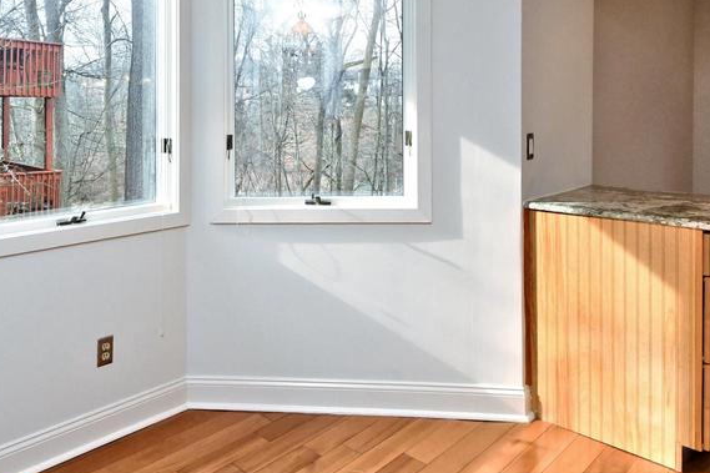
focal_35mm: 27
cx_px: 263
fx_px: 532
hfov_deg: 66.3
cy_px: 139
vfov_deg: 46.7
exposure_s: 1/250
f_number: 8
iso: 1000
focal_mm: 10
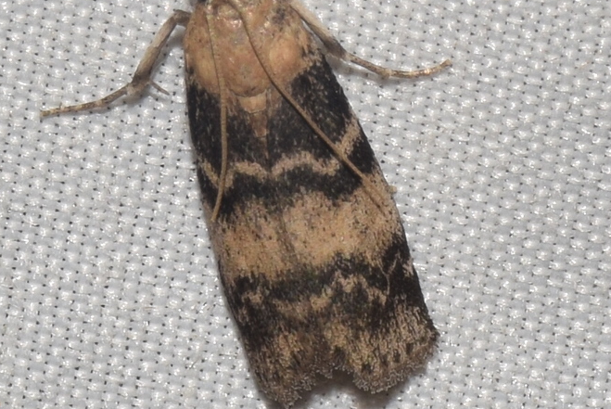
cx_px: 216
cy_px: 164
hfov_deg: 6.7
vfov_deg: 4.5
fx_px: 5182
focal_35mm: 305
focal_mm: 140
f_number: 16
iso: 100
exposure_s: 1/160
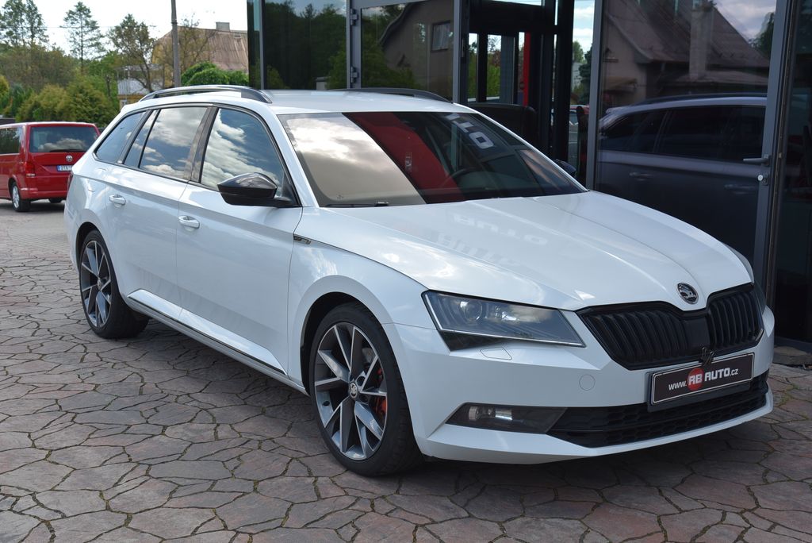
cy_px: 272
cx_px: 406
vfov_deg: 29.3
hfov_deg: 42.7
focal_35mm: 46
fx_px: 1038
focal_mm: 46
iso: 500
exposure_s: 1/250
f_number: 8
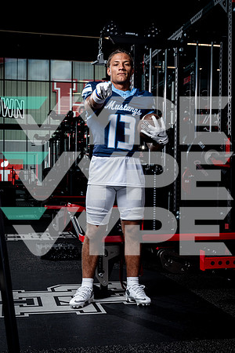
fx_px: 558
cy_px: 176
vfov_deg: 35.1
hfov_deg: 23.8
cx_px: 118
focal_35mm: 57
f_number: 9
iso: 640
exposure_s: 1/250
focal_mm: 57
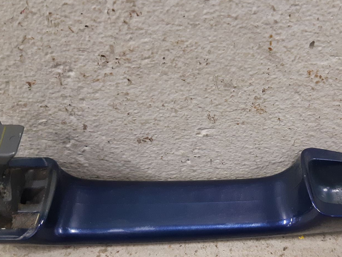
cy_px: 151
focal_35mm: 43
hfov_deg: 43.3
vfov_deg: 33.5
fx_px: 425
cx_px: 227
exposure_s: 1/50
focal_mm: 3.93
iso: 320
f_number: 1.7
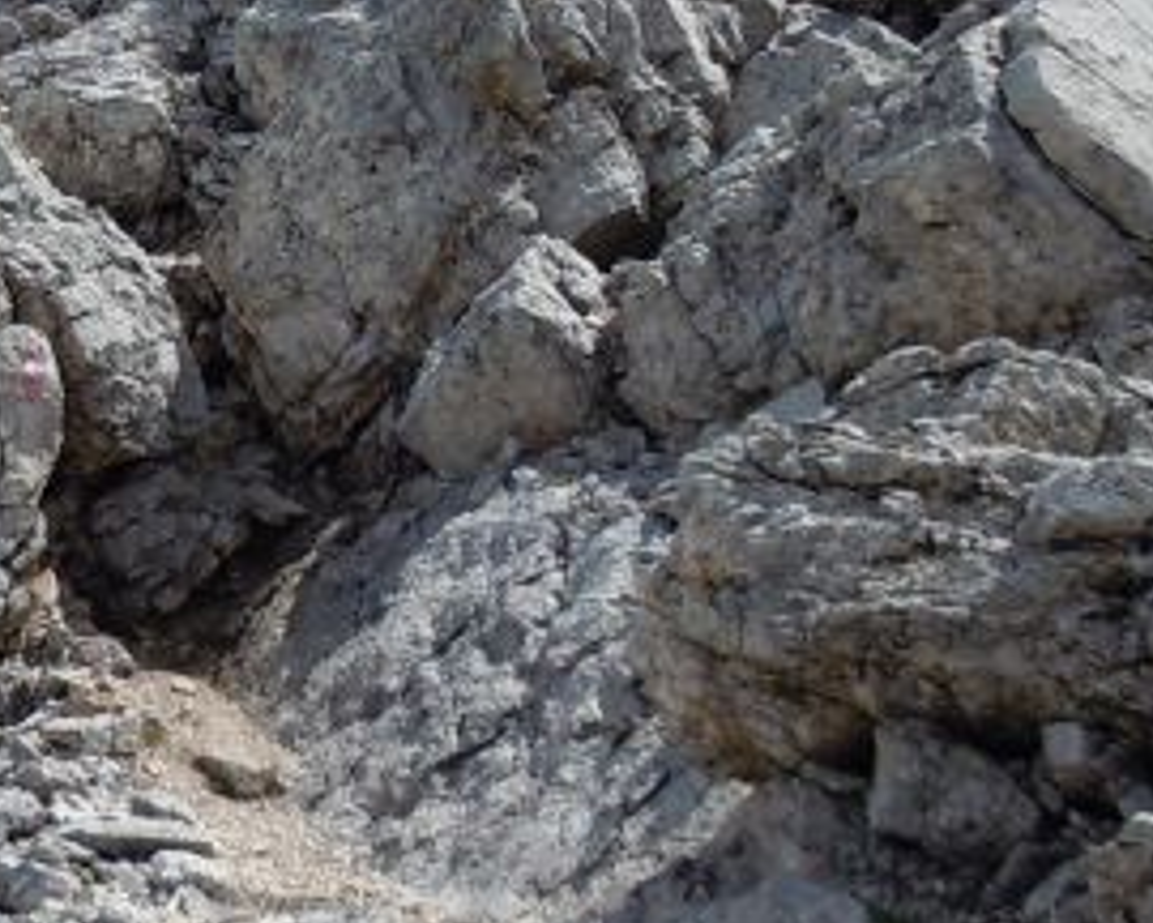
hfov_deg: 20.3
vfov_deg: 16.8
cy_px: 175
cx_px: -21
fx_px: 3105
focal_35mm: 91
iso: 100
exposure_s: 1/320
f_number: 7
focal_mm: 5.4
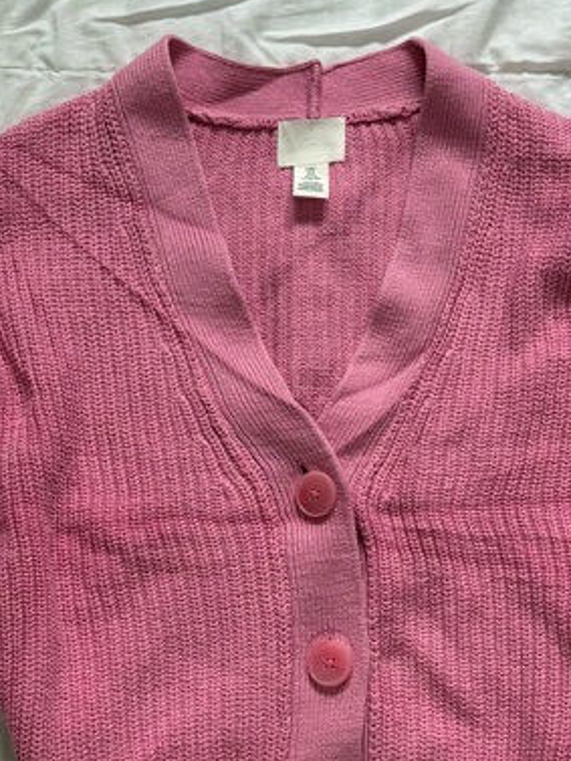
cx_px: 303
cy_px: 608
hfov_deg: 21.3
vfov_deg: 27.6
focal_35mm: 69
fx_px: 1517
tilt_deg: -80.4
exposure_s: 1/100
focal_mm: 5.96
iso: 100
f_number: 1.6
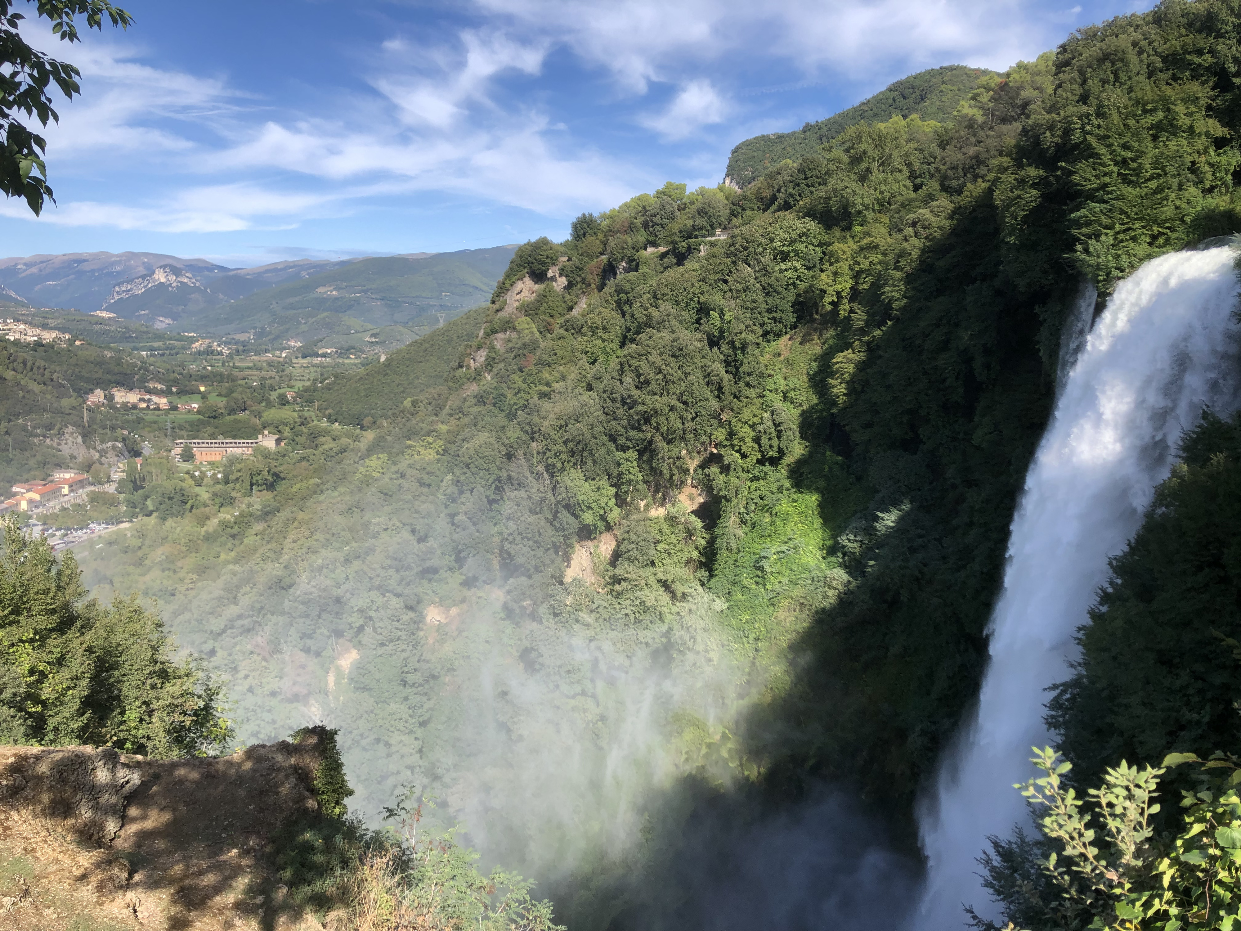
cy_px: 466
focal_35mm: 28
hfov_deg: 63.4
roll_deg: +0.1
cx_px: 620
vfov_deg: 49.7
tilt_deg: -8.2
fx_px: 1004
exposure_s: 1/1312
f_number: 1.8
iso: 20
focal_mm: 4
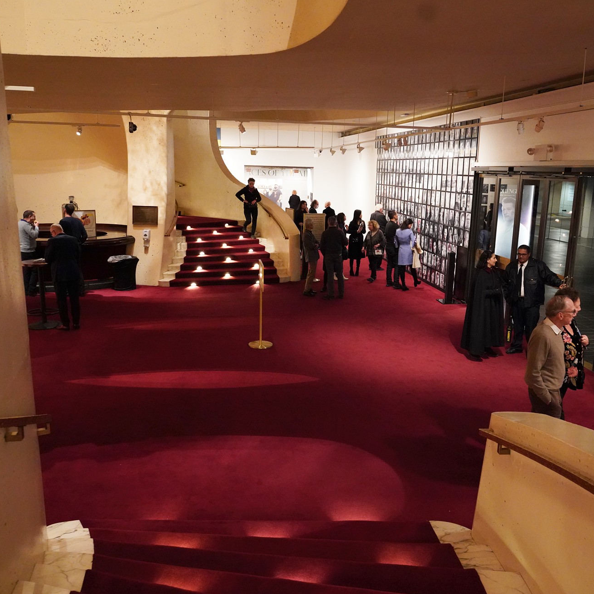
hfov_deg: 53.9
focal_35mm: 30
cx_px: 327
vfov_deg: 54.0
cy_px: 295
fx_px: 582
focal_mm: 23
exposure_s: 1/80
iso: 8000
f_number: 4
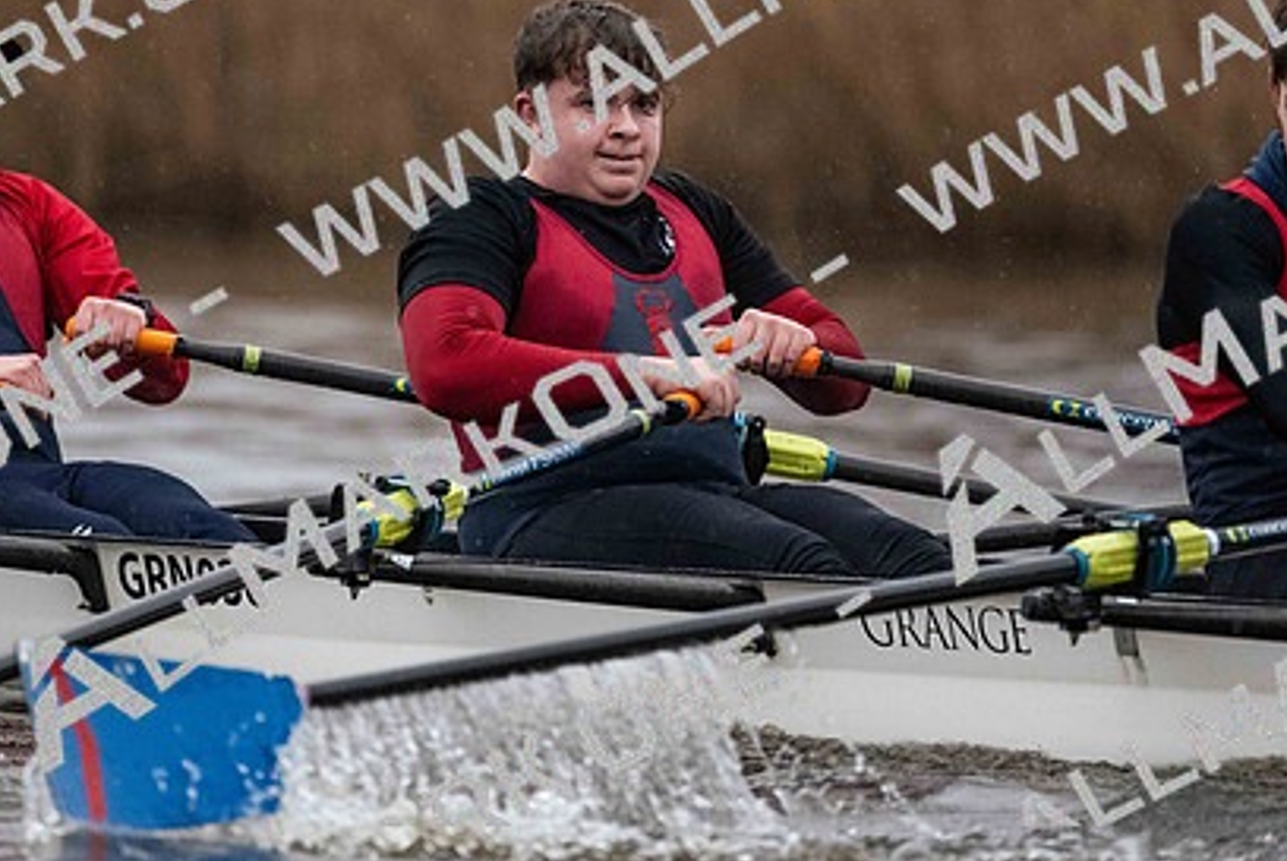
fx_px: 20327
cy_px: 285
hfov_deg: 3.6
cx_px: 669
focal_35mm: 568
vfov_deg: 2.4
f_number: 4.5
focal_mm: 400
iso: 6400
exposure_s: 1/1600
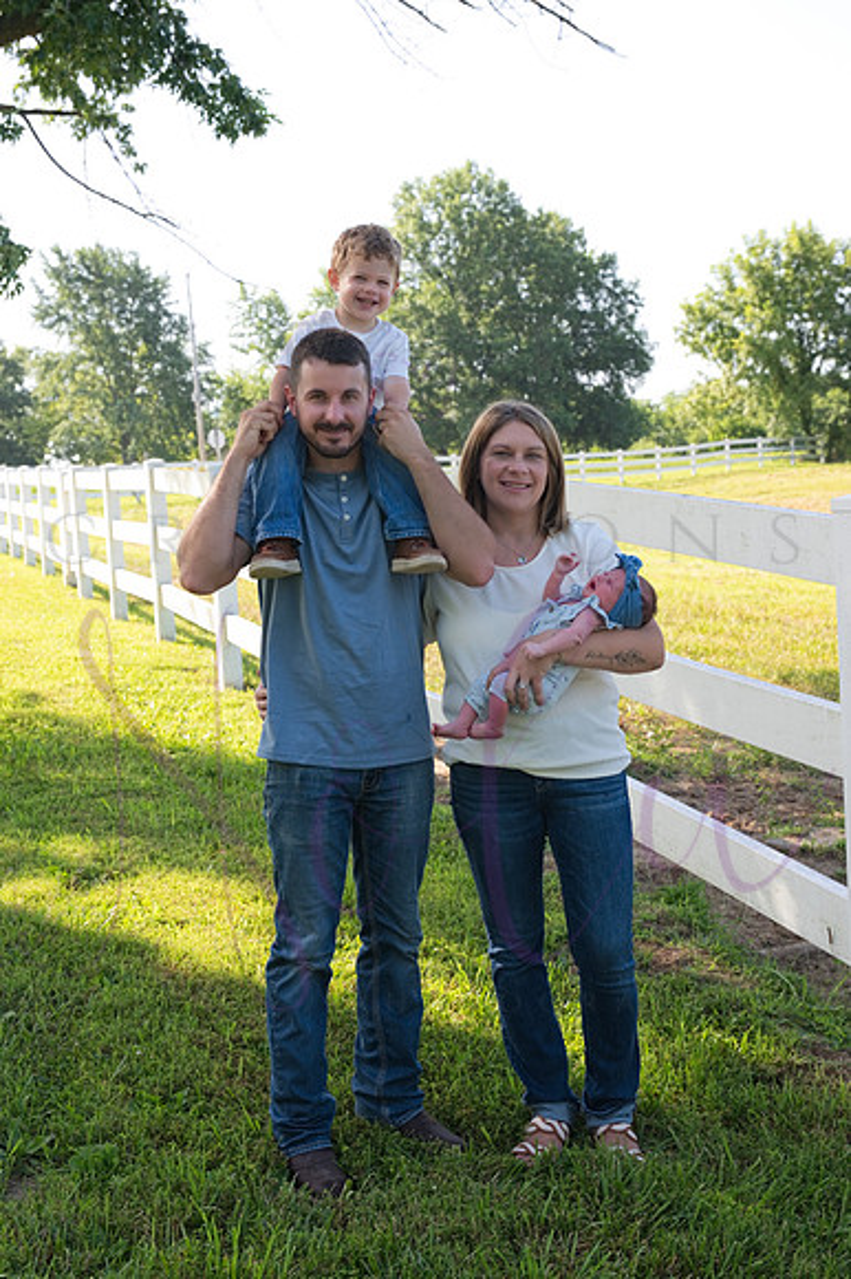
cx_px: 426
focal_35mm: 45
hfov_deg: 29.8
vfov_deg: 43.6
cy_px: 640
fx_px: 1597
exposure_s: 1/320
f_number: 6.3
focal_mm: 45
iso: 400
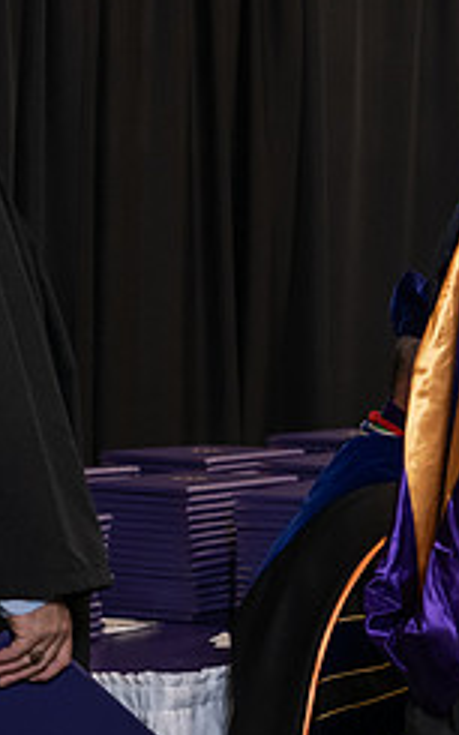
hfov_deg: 7.9
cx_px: 846
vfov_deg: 13.2
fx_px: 3184
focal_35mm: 159
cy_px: 278
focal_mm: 66
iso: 2000
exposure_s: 1/125
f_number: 5
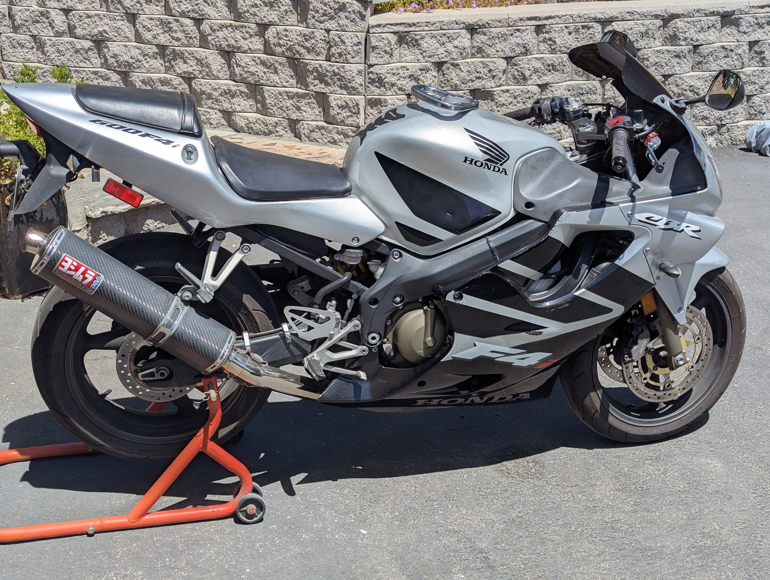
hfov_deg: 39.6
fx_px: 1069
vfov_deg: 30.3
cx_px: 385
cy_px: 290
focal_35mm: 48
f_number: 1.85
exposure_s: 1/3040
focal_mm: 6.81
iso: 43
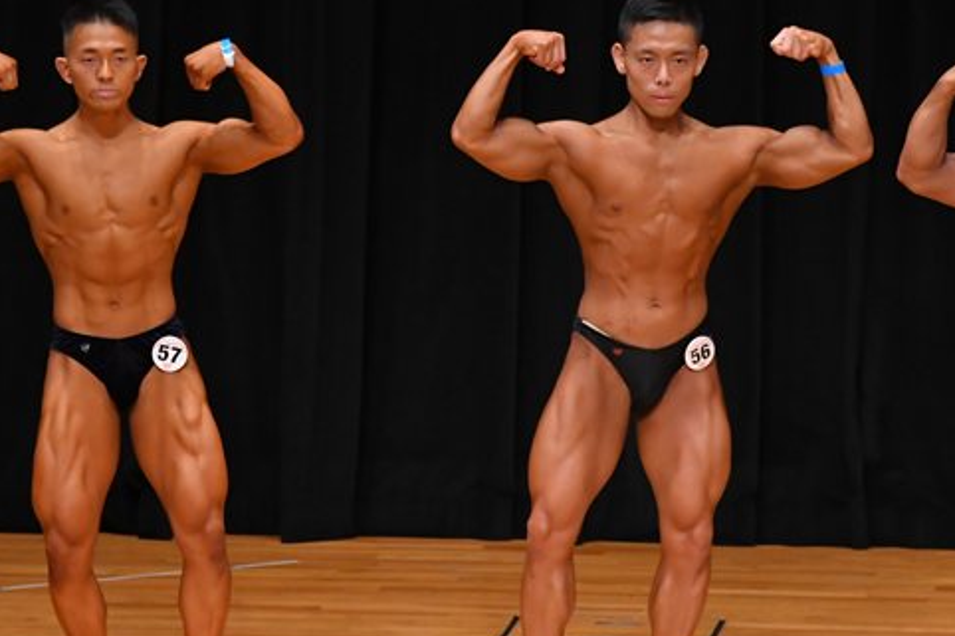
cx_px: 368
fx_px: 10872
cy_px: 315
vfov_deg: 3.4
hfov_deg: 5.0
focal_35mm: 410
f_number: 5.6
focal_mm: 170
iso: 3200
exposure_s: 1/400
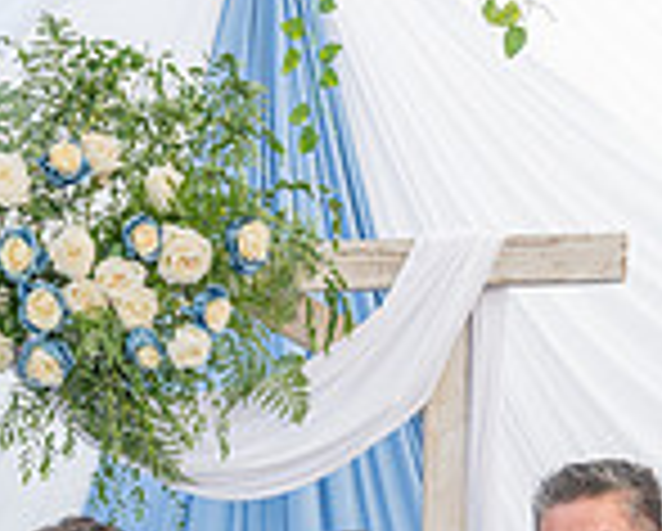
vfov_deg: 18.0
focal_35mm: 69
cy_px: 940
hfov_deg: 27.3
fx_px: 1354
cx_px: 225
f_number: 5.6
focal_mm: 24
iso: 200
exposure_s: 1/125
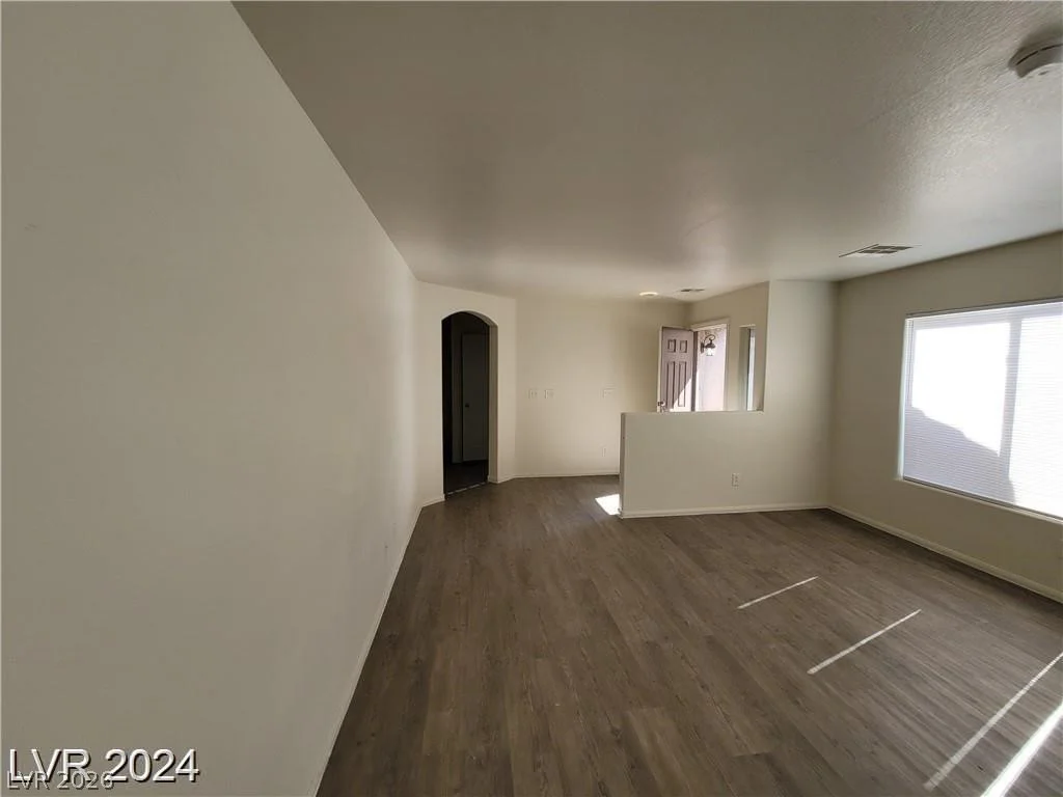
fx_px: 399
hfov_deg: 106.2
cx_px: 532
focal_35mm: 13
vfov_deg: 89.9
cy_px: 398
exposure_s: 1/148
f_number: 2.2
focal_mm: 2.2
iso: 64
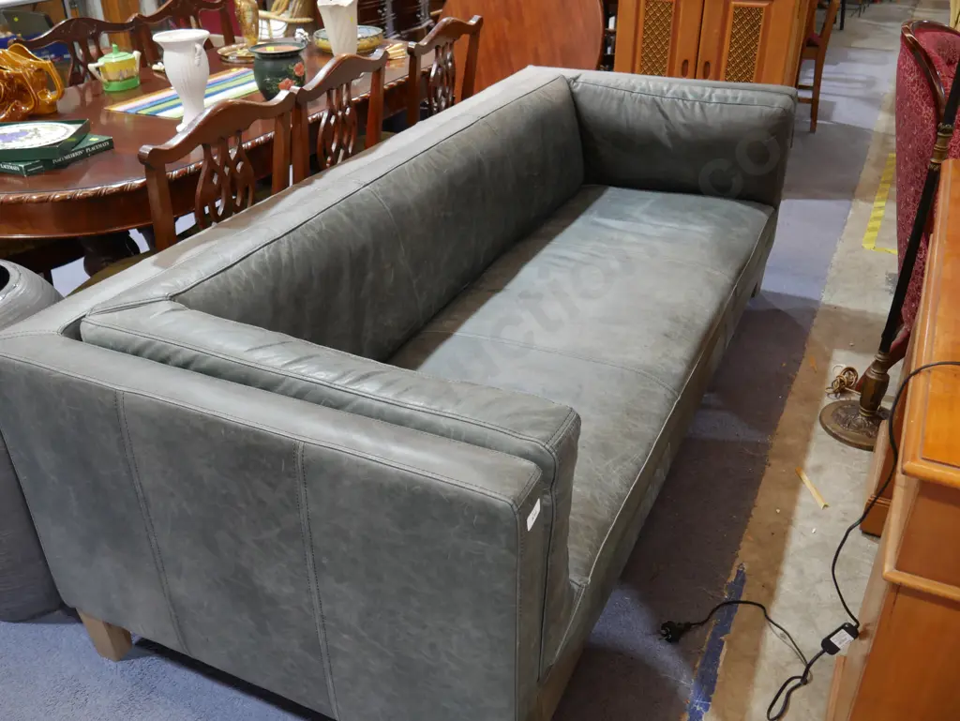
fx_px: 832
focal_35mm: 30
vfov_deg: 46.8
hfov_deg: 59.9
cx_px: 480
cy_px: 360
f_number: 3.6
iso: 500
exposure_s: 1/60
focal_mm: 15
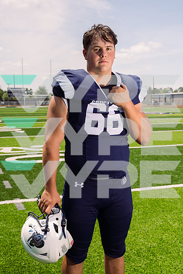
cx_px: 92
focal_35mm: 47
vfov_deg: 41.9
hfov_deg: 28.6
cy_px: 137
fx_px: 358
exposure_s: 1/250
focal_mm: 47
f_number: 7.1
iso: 50
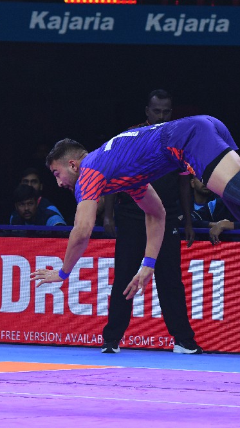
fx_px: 3216
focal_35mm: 284
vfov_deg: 7.6
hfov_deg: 4.3
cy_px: 214
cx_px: 231
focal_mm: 120
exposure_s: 1/1600
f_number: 5
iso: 1600
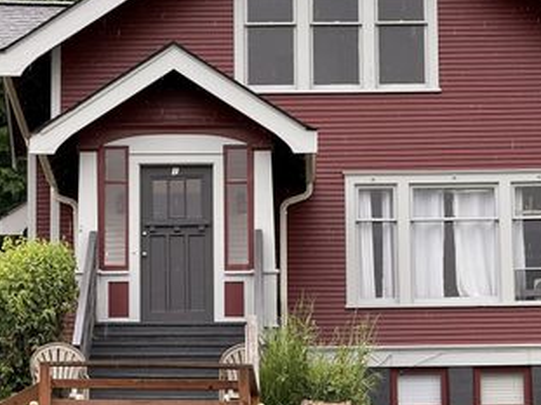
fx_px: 3015
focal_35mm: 193
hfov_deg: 10.2
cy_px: 194
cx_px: 348
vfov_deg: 7.7
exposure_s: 1/285
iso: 64
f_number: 2.8
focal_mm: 15.66
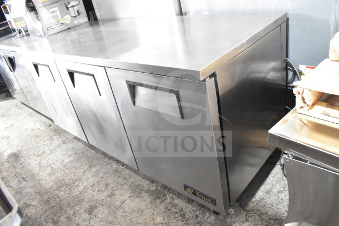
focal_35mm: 27
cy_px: 113
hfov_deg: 67.4
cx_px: 170
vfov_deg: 48.0
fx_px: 254
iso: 6400
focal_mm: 18
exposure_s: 1/125
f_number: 5.6
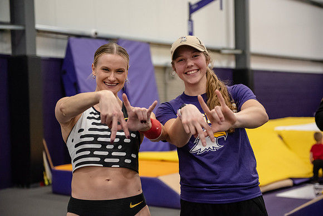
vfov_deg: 21.9
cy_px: 108
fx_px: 556
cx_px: 162
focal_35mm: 62
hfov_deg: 32.4
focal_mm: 62
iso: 4000
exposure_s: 1/400
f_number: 3.2
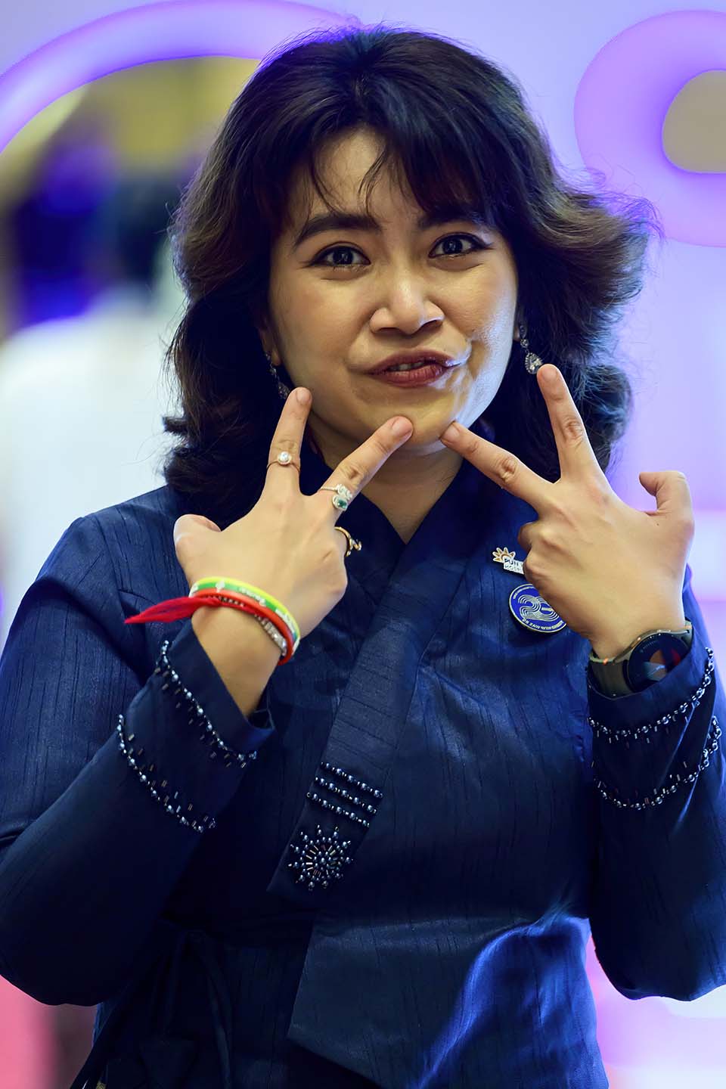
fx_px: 5747
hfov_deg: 7.2
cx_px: 363
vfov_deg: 10.8
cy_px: 544
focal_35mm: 190
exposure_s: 1/200
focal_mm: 190
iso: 2200
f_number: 2.8
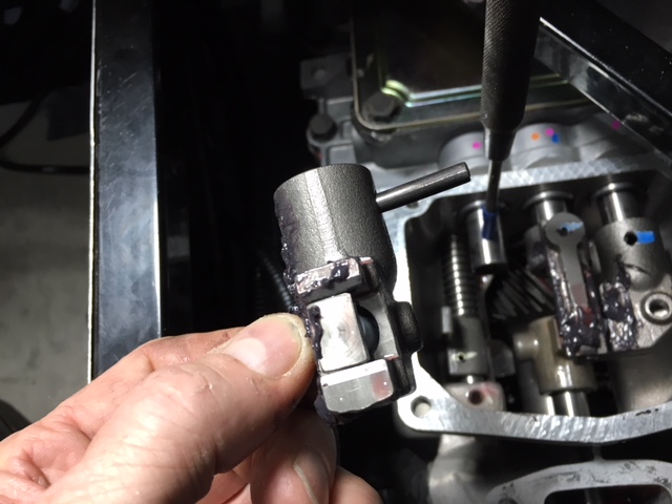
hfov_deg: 61.7
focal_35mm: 29
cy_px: 252
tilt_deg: -71.5
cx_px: 336
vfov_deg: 48.2
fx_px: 563
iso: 64
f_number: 2.2
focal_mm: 4.15
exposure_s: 1/30
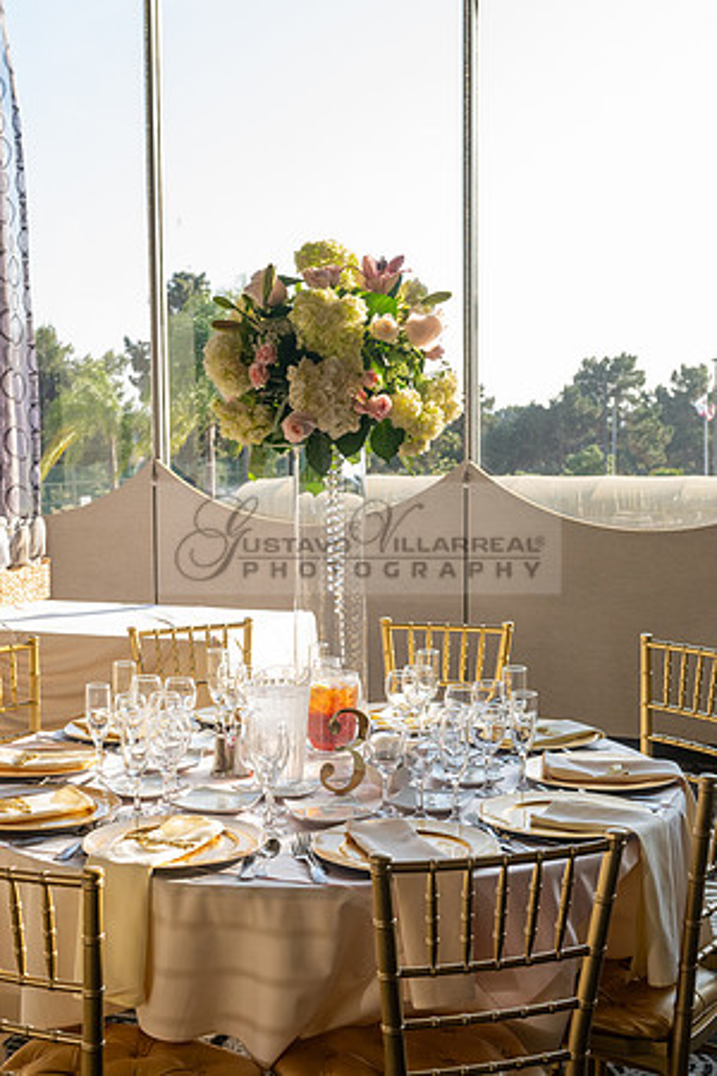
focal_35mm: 49
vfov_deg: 40.1
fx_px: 1472
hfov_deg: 27.2
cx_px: 257
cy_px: 542
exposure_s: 1/320
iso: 800
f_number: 6.3
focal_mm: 32
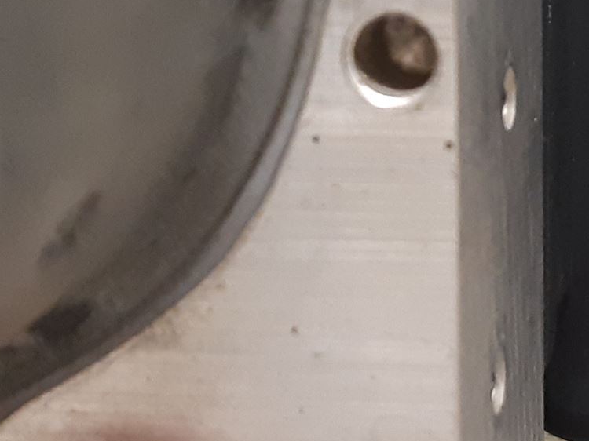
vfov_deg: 20.0
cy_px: -5
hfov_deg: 25.1
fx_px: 1208
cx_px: 679
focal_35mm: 71
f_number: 1.7
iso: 200
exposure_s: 1/25
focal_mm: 3.93
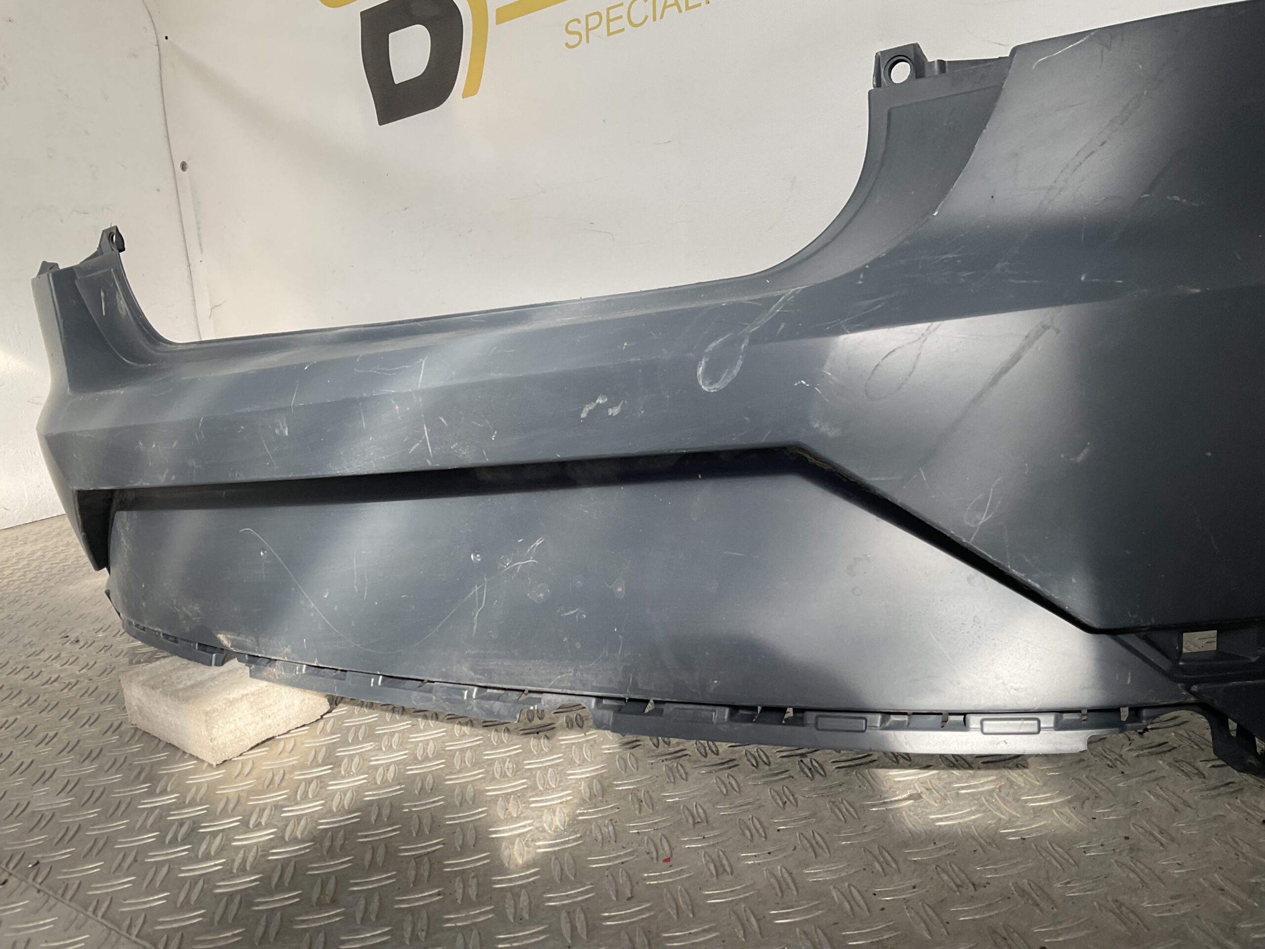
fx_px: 1060
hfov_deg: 61.7
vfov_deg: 48.2
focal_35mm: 29
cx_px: 632
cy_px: 474
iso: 16
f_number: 1.8
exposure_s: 1/375
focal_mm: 3
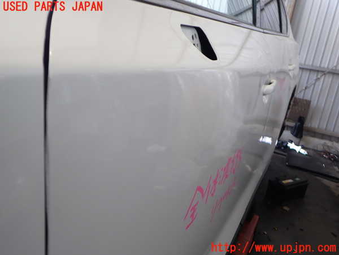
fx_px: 294
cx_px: 170
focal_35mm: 30
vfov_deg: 46.8
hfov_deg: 60.0
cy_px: 128
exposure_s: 1/125
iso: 160
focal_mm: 5.4
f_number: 2.3
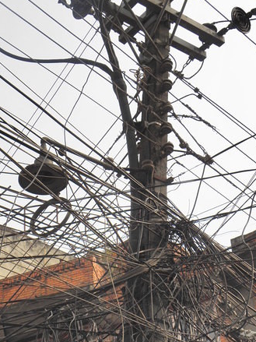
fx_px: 1569
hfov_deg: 9.3
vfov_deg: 12.4
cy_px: 192
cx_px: 124
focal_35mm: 159
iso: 100
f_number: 4.5
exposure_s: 1/320
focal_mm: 19.54
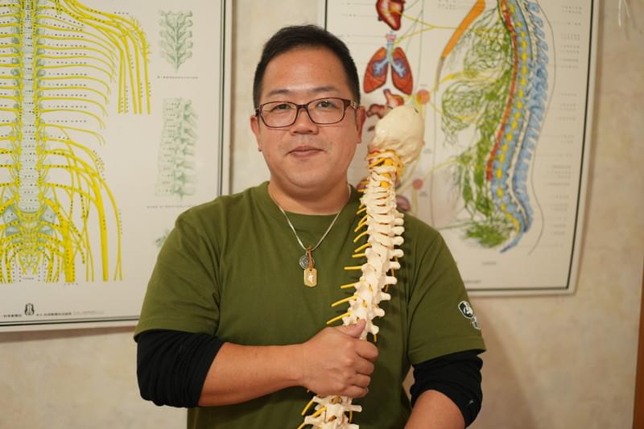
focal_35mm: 55
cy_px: 214
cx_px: 322
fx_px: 984
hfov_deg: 36.3
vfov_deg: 24.6
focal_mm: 55
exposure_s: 1/60
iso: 320
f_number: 1.8
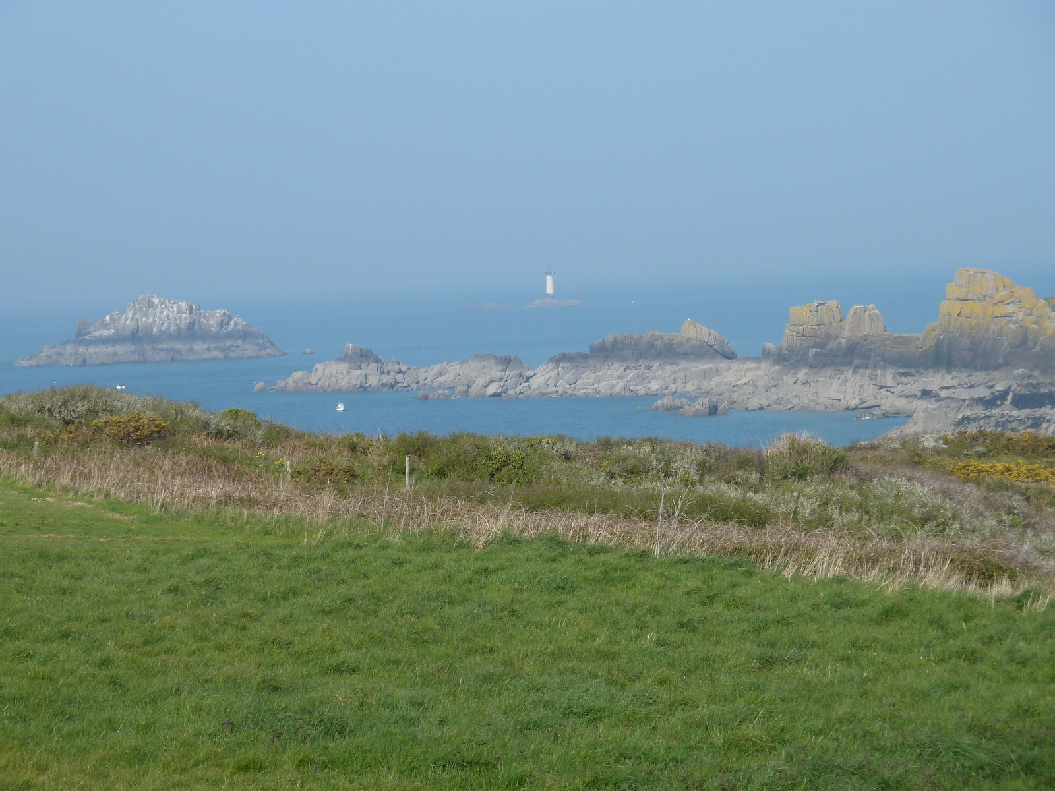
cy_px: 396
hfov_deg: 15.4
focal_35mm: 128
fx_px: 3901
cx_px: 528
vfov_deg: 11.6
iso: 80
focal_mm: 21
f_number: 5
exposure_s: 1/400
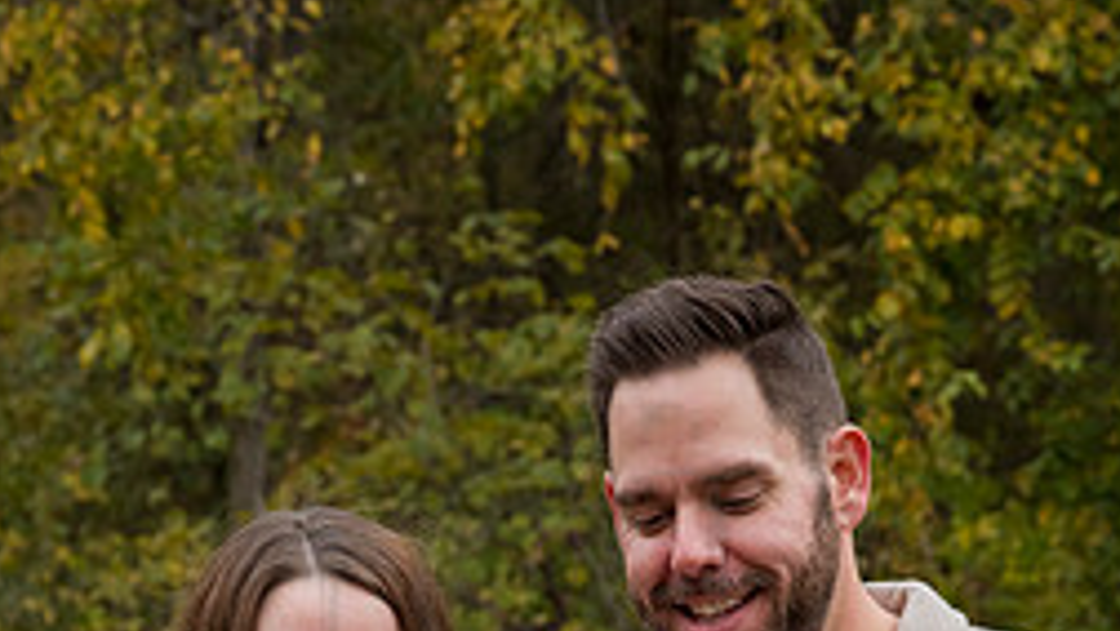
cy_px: 978
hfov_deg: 13.5
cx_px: 533
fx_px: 4724
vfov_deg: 7.5
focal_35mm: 159
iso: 800
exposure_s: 1/400
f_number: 10
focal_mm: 85
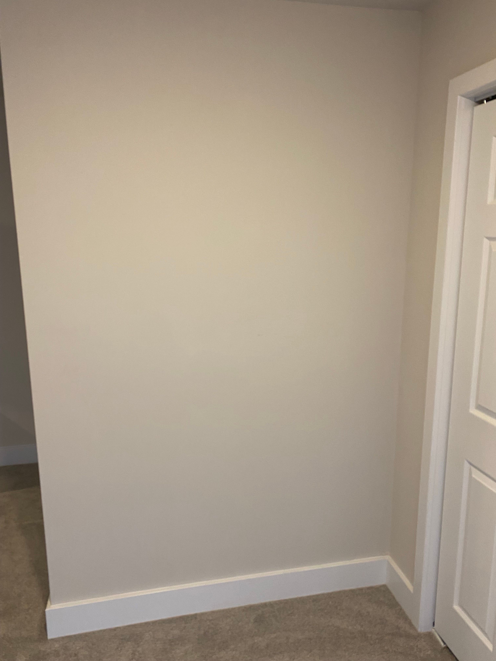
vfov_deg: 67.3
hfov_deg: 53.1
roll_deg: +0.8
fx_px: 497
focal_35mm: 26
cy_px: 330
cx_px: 248
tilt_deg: -11.1
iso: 160
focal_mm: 4.25
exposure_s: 1/60
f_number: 1.8
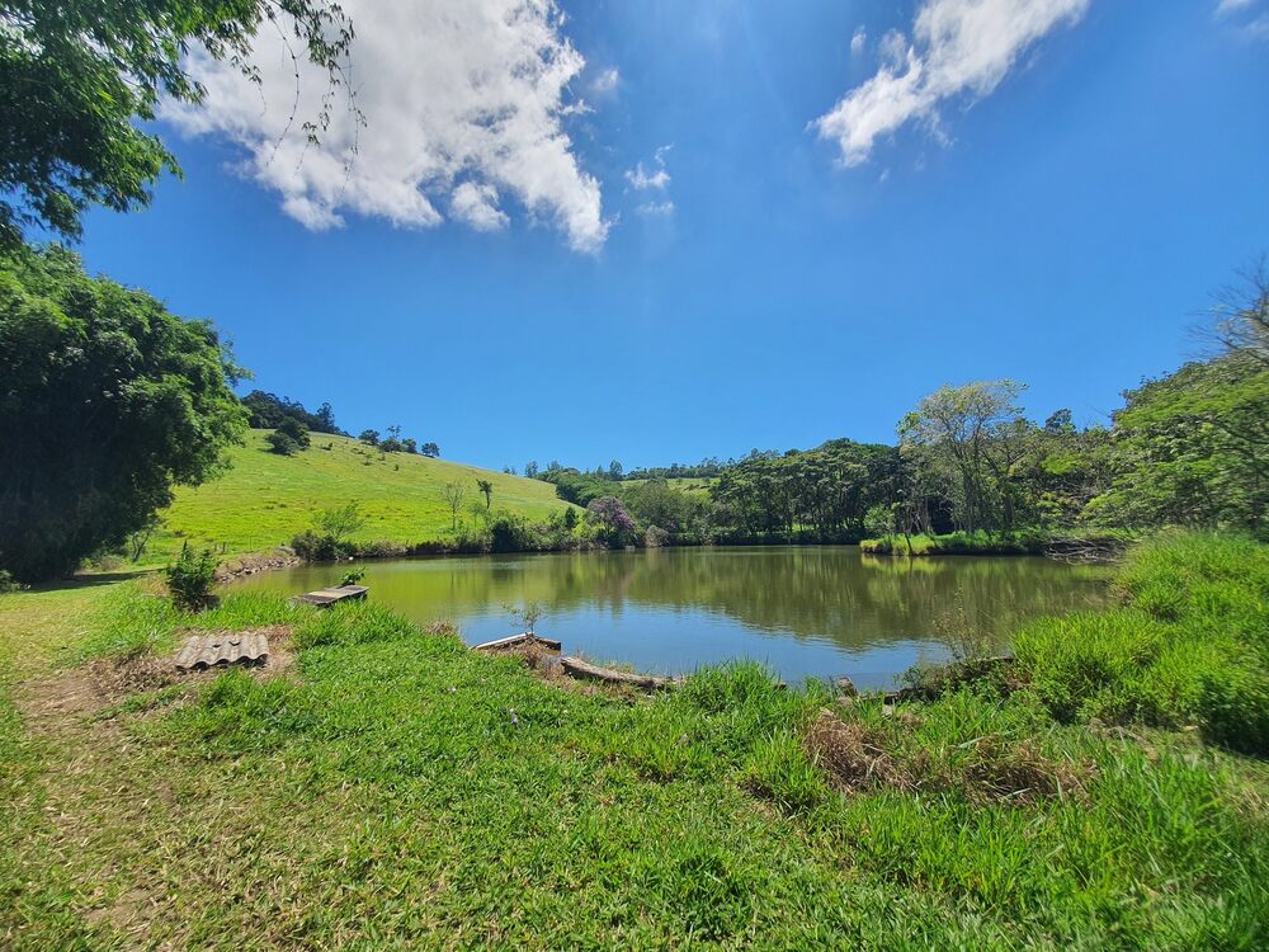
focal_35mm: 13
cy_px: 476
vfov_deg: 89.9
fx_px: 477
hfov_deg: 106.2
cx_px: 634
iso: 50
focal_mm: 1.8
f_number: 2.2
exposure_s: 1/1092
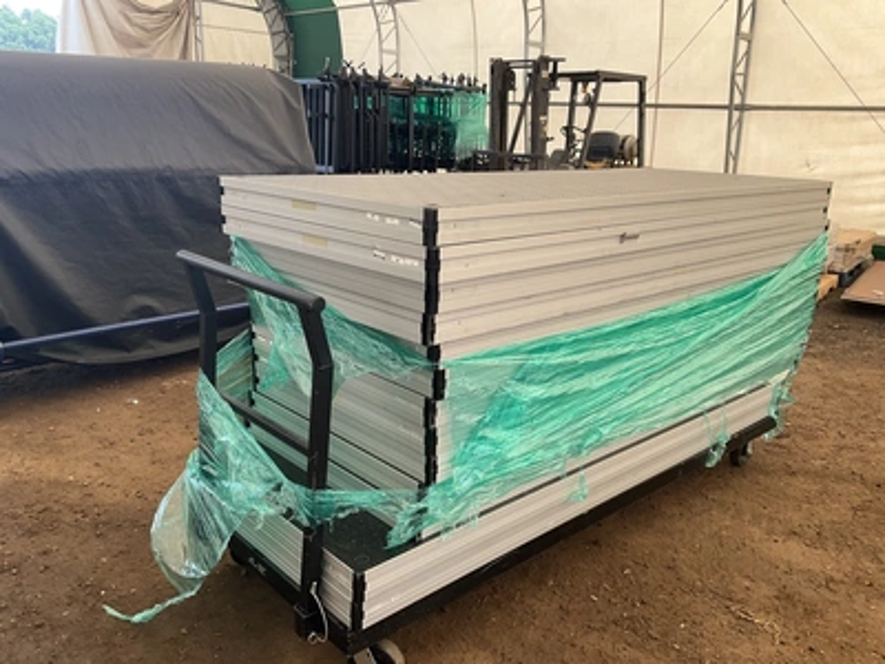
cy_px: 332
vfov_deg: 48.2
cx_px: 442
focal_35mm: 29
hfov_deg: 61.7
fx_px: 741
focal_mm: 3
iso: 25
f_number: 1.8
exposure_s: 1/122
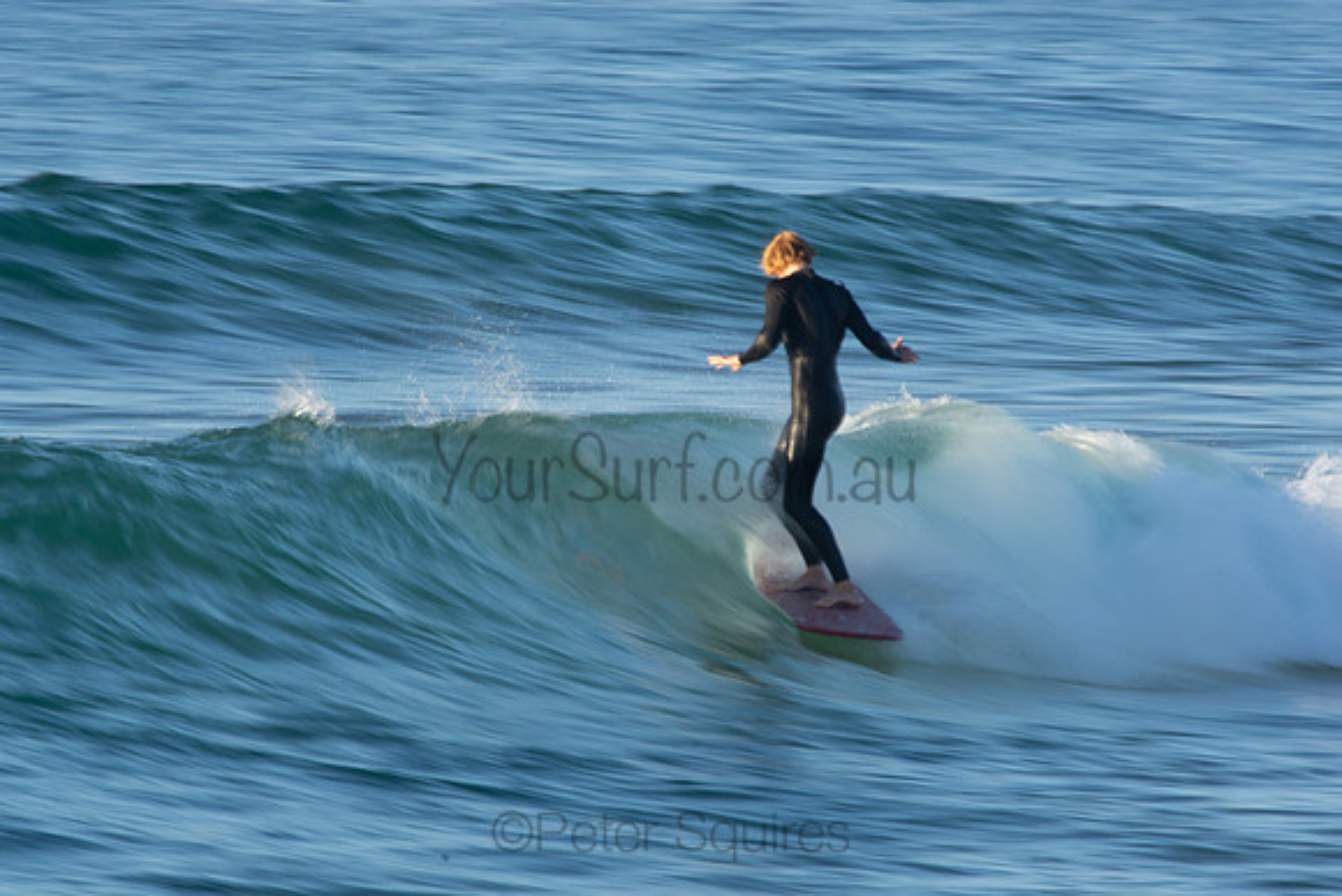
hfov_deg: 2.7
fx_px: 27964
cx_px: 671
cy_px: 448
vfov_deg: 1.8
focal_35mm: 750
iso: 100
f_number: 22
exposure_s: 1/15
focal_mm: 500
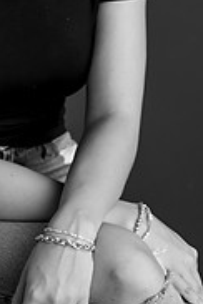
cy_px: 33
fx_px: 1209
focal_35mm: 143
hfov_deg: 9.6
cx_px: 20
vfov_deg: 14.2
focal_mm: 58
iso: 2000
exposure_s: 1/800
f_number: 3.5
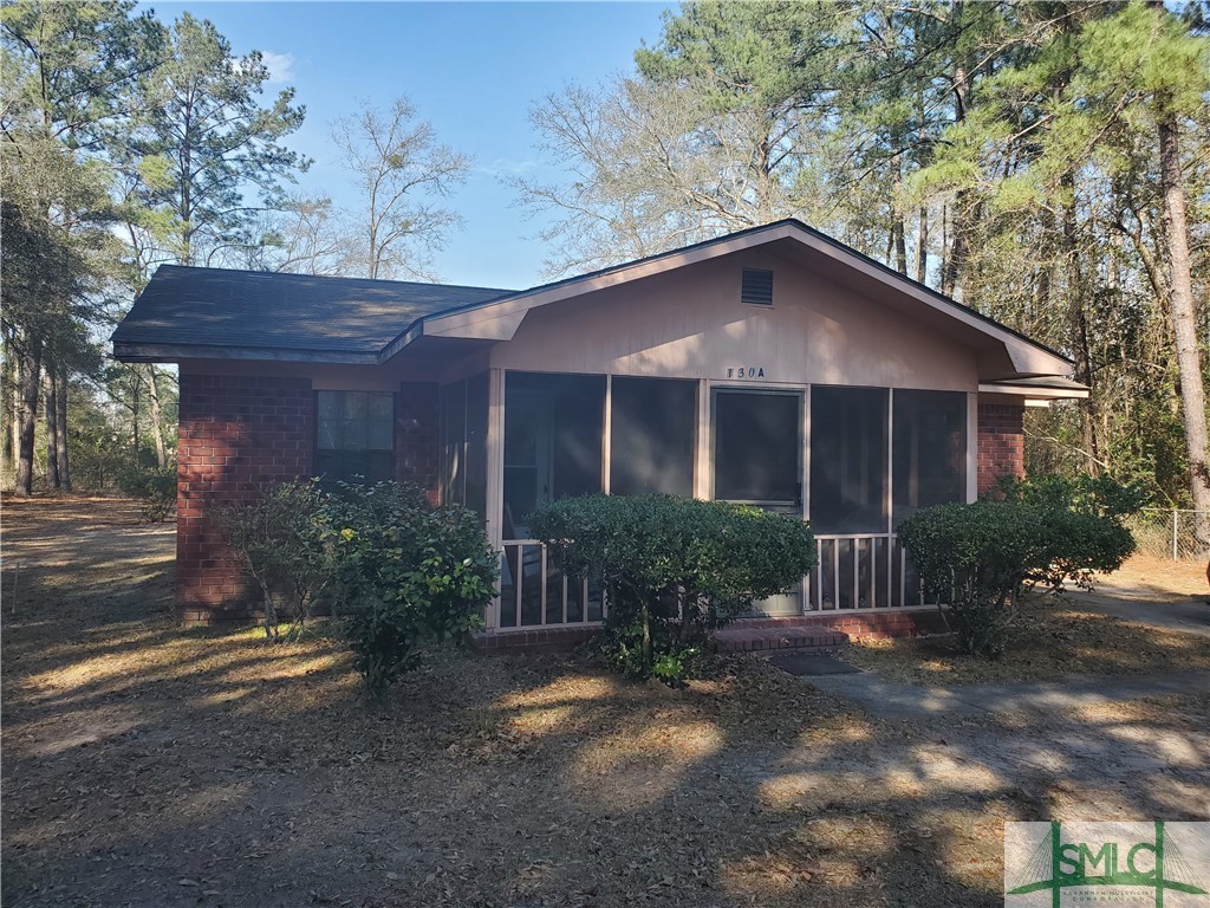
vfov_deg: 53.1
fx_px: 909
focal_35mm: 26
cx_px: 605
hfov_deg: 67.3
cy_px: 454
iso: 50
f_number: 2.4
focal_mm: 4.3
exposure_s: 1/534
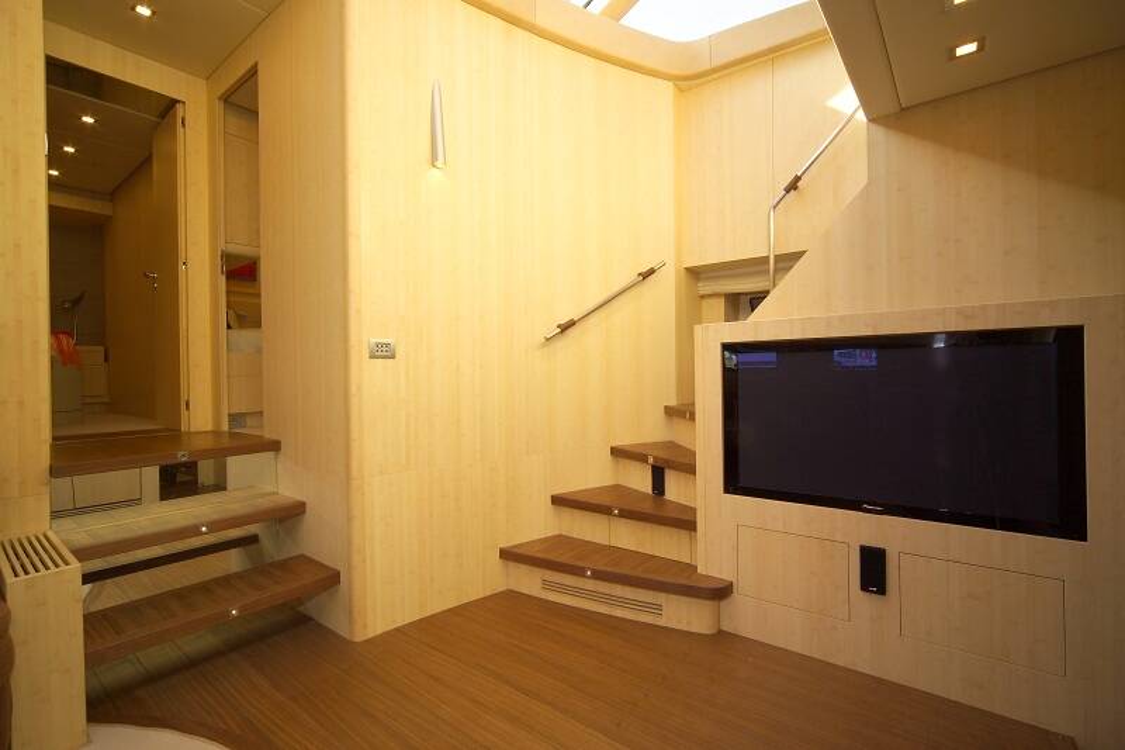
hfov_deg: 96.7
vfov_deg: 73.7
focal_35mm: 16
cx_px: 562
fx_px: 500
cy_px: 375
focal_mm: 16
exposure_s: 1/6
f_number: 16
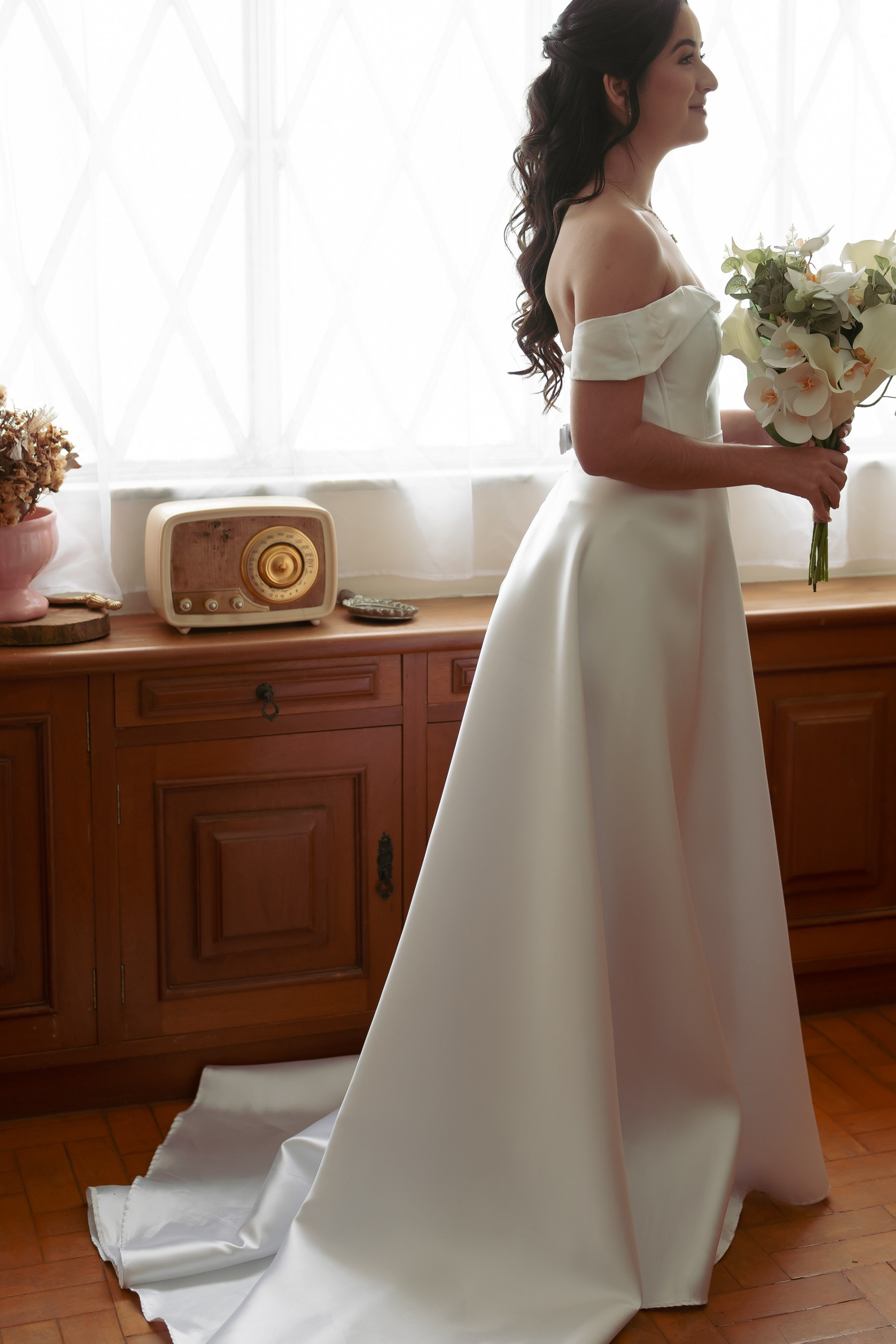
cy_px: 502
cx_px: 523
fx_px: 1941
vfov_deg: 38.0
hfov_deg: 26.0
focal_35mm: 52
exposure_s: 1/400
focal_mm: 35
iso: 400
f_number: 2.2
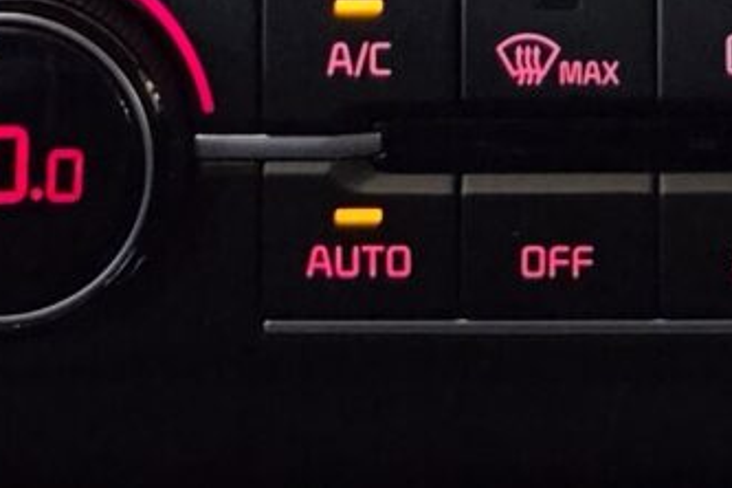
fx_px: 3741
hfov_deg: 11.1
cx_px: 670
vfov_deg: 6.7
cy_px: -994
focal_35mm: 184
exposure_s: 1/100
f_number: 1.4
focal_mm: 6.5
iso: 500
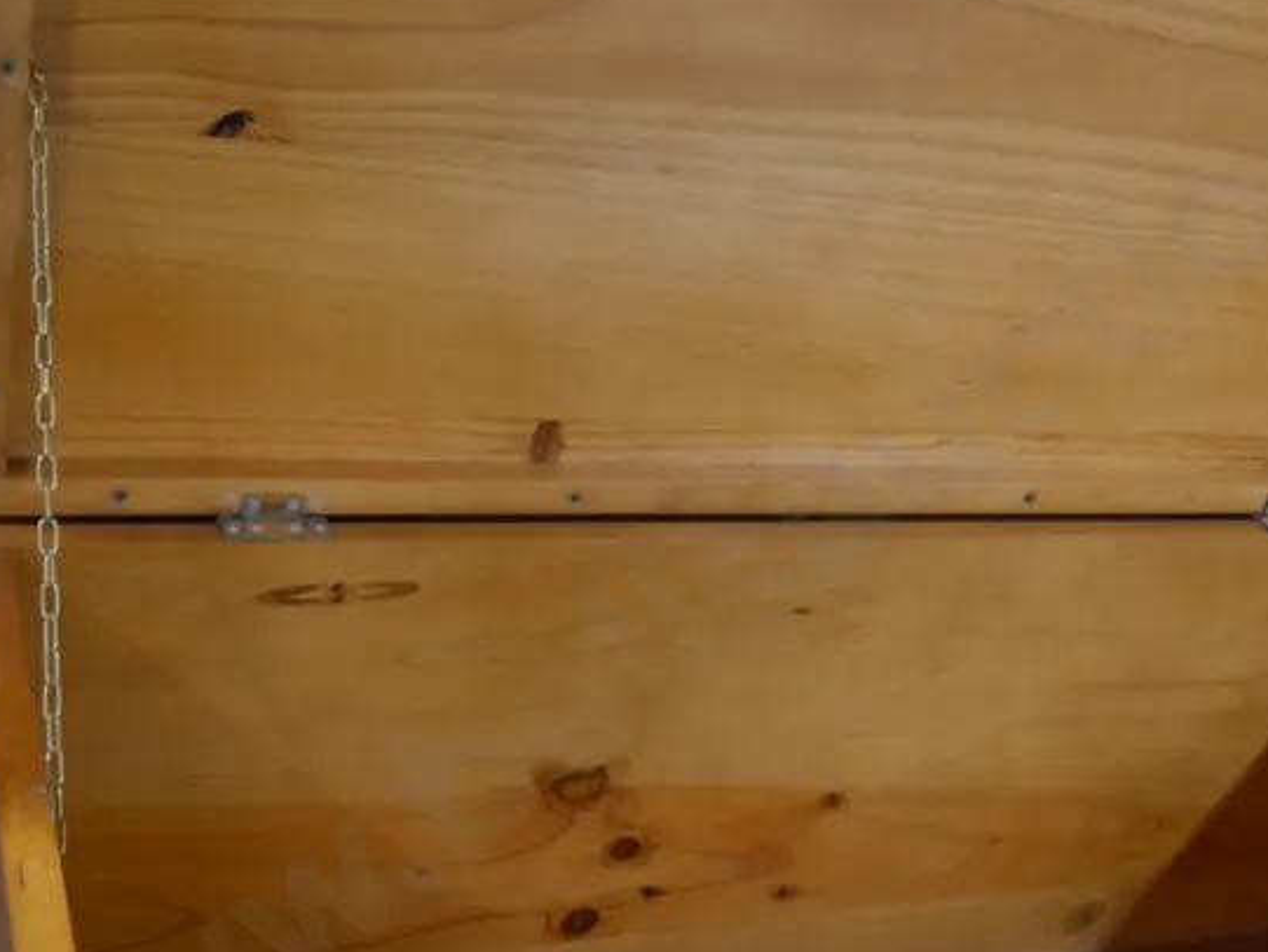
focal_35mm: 53
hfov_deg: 35.4
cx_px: 947
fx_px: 1942
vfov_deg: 27.5
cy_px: 435
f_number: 3.5
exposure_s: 1/60
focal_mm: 14
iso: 640
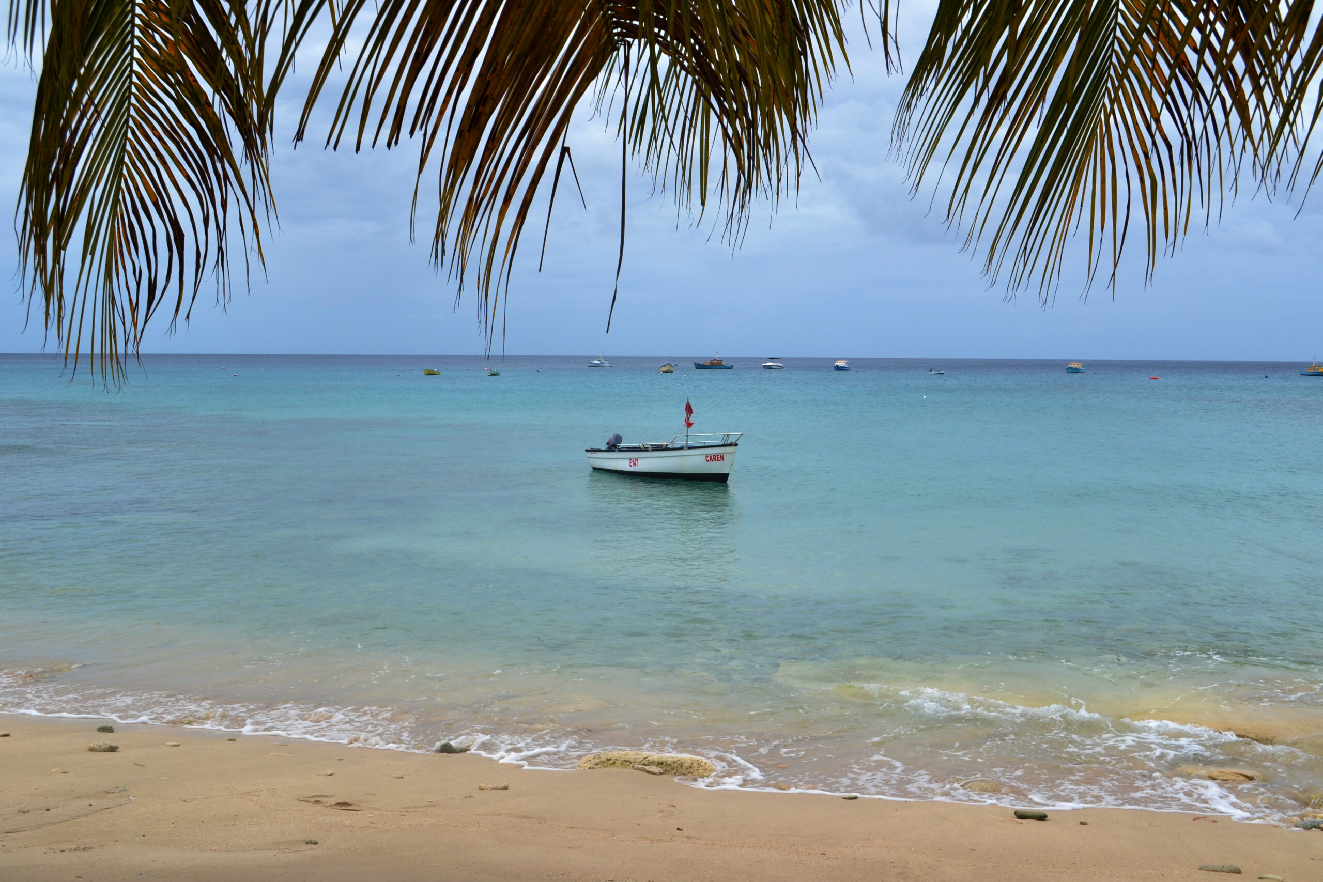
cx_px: 662
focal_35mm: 36
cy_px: 441
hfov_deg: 53.1
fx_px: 1323
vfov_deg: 36.9
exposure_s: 1/400
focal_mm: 24
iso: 200
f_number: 10
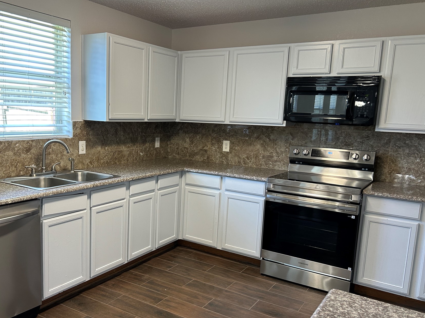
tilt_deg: -9.3
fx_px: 393
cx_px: 165
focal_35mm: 32
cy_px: 173
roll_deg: -0.5
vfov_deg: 44.1
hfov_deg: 56.3
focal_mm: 5.7
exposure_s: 1/120
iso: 125
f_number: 1.5
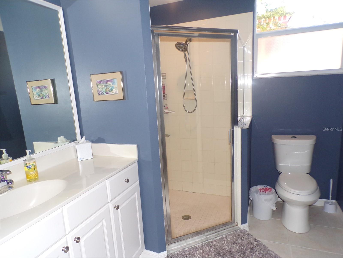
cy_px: 129
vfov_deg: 56.8
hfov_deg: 71.6
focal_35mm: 24
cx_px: 172
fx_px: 238
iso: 200
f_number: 3
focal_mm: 4.3
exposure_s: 1/60
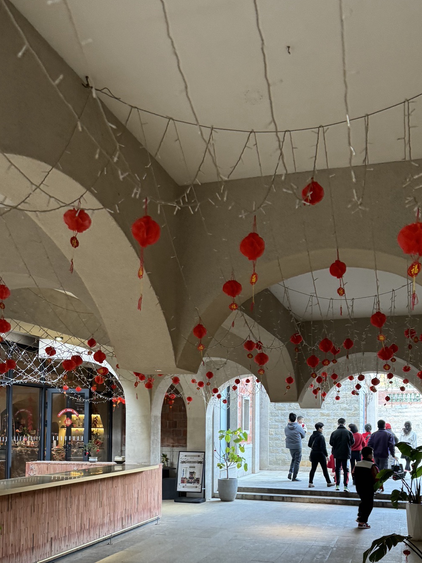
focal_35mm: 36
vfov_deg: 49.8
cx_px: 234
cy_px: 403
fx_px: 585
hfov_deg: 39.6
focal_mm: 6.86
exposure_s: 1/50
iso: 250
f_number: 1.78
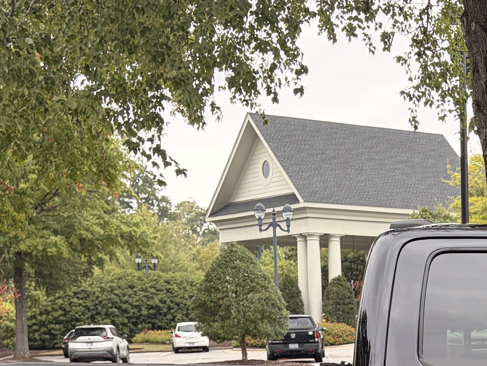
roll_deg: -0.6
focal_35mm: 90
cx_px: 594
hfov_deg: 20.3
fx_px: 1266
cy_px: 447
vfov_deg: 15.8
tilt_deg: -4.8
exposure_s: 1/200
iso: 64
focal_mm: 5.96
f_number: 1.6
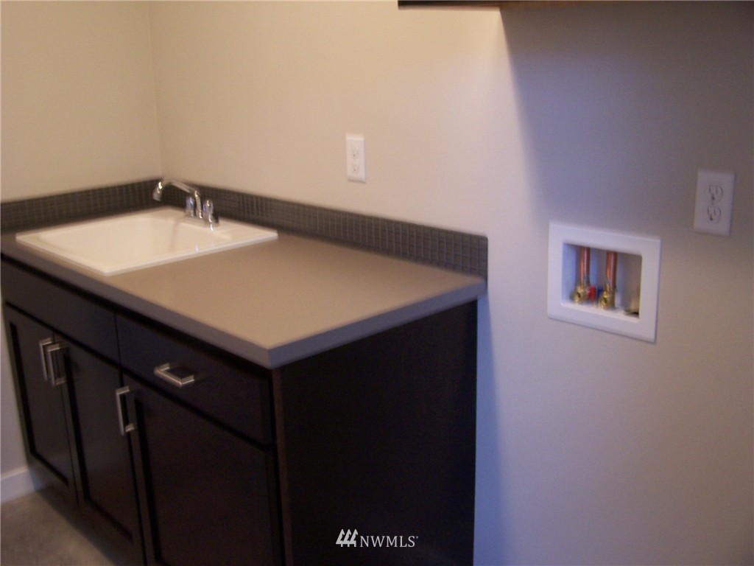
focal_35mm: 38
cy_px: 283
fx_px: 828
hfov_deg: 49.0
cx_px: 377
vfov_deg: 37.7
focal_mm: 6.3
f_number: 2.8
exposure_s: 1/10
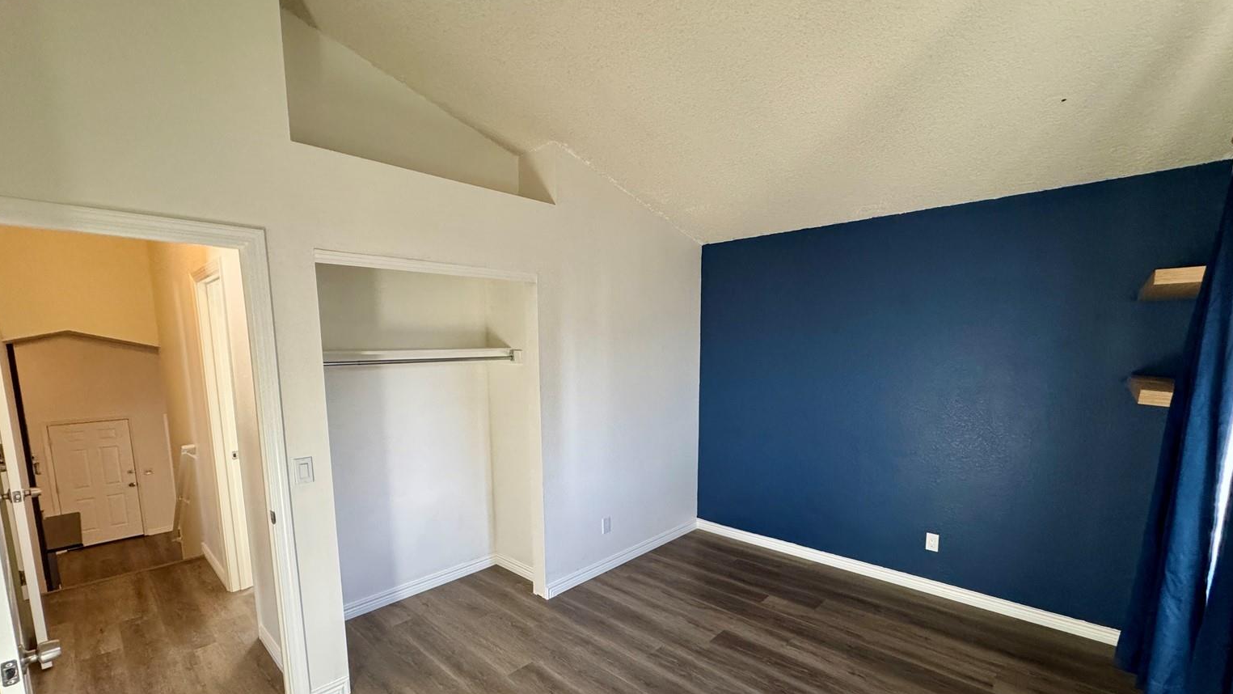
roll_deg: +0.6
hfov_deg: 99.4
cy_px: 411
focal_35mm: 16
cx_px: 627
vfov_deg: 66.5
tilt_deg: -8.0
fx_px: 523
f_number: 2.2
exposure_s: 1/120
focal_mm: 2.22
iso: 320
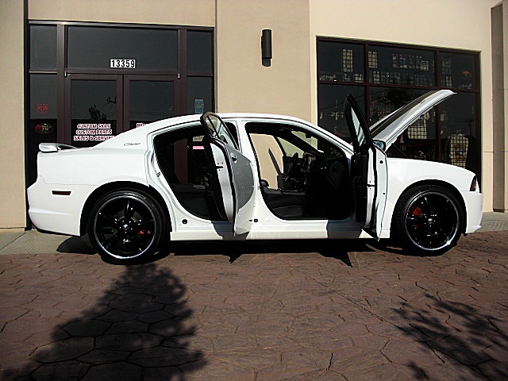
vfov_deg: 39.7
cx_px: 254
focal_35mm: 36
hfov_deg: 51.4
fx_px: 528
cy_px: 190
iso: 50
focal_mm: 6.3
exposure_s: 1/250
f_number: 7.9
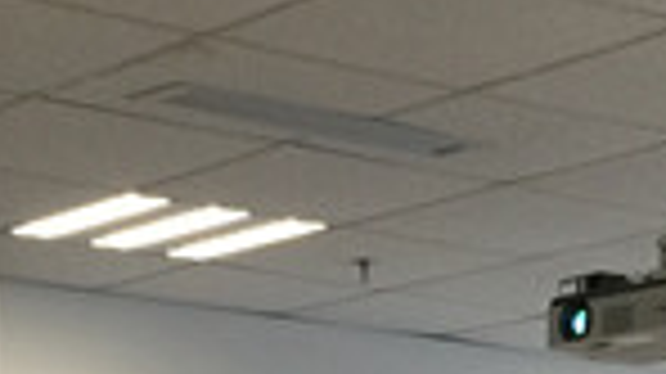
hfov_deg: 14.4
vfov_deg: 7.6
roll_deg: -2.5
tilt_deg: -3.6
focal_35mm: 149
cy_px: 912
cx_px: 472
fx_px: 2629
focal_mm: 4.15
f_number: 2.2
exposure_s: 1/33
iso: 50
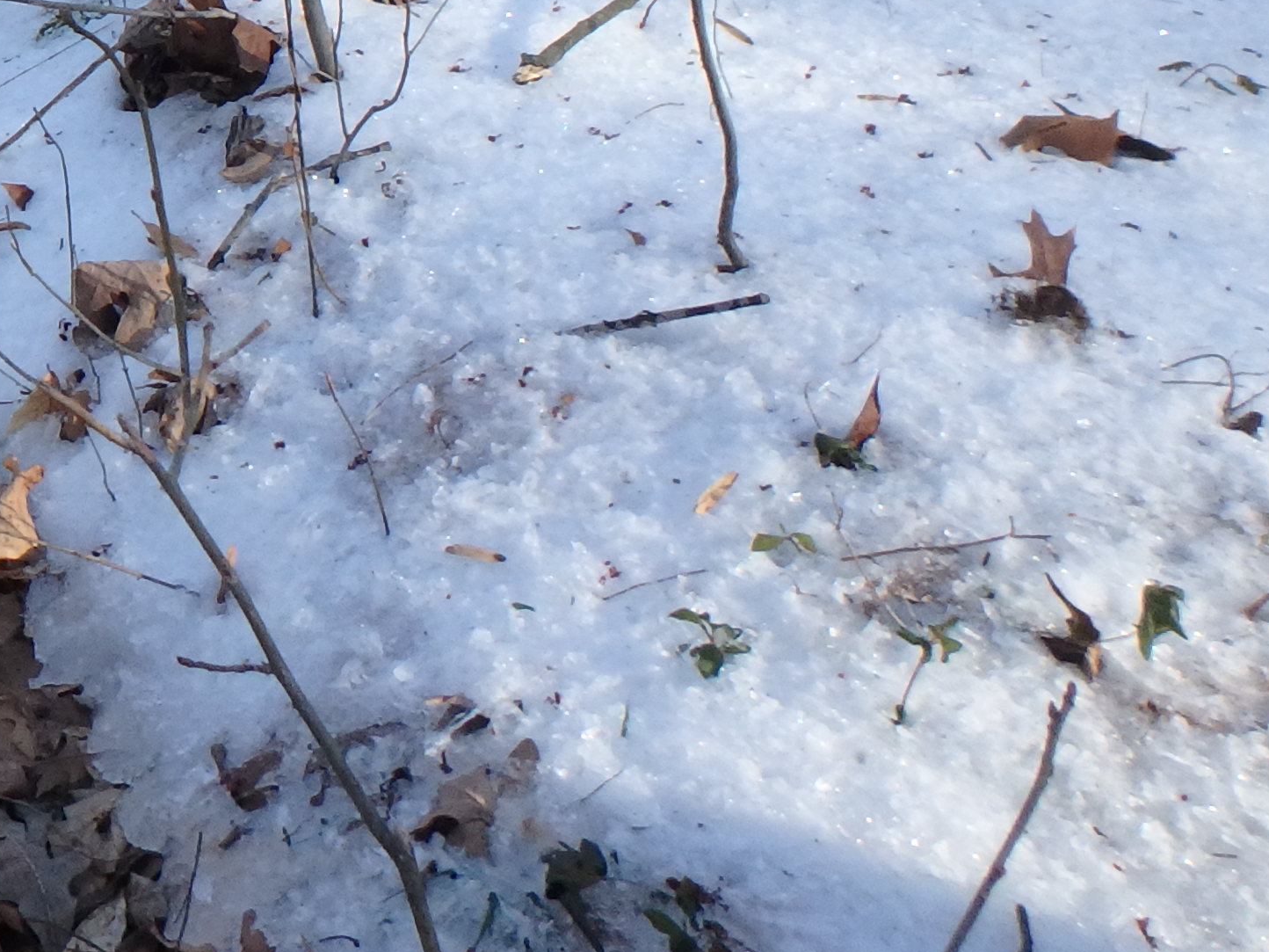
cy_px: -401
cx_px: -336
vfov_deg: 19.6
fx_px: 2456
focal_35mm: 67
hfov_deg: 25.4
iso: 125
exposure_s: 1/200
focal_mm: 3.7
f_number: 3.5
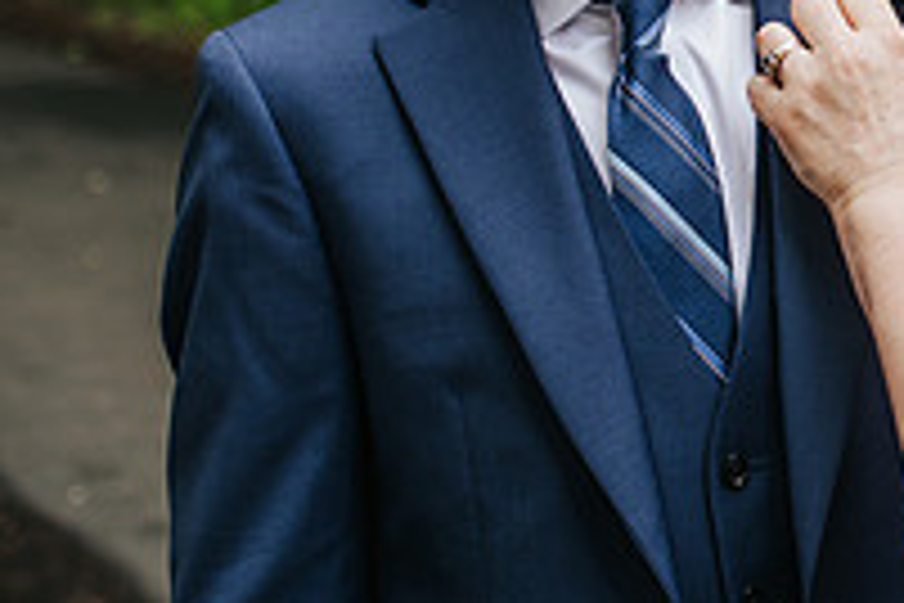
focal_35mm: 101
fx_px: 2536
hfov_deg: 19.3
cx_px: 1012
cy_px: -86
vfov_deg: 13.3
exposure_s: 1/1600
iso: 320
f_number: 2.8
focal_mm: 35
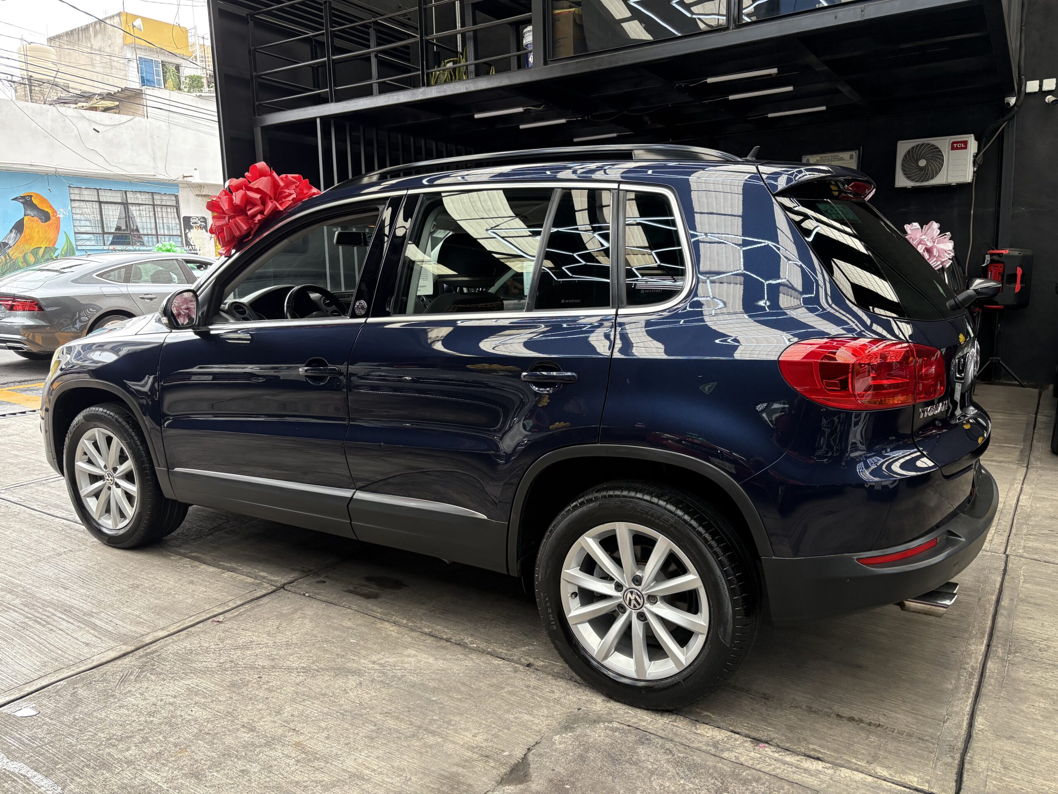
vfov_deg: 53.1
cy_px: 397
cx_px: 529
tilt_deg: -9.2
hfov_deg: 67.3
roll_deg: +2.5
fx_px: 795
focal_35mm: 26
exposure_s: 1/198
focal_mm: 5.96
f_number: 1.6
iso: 125
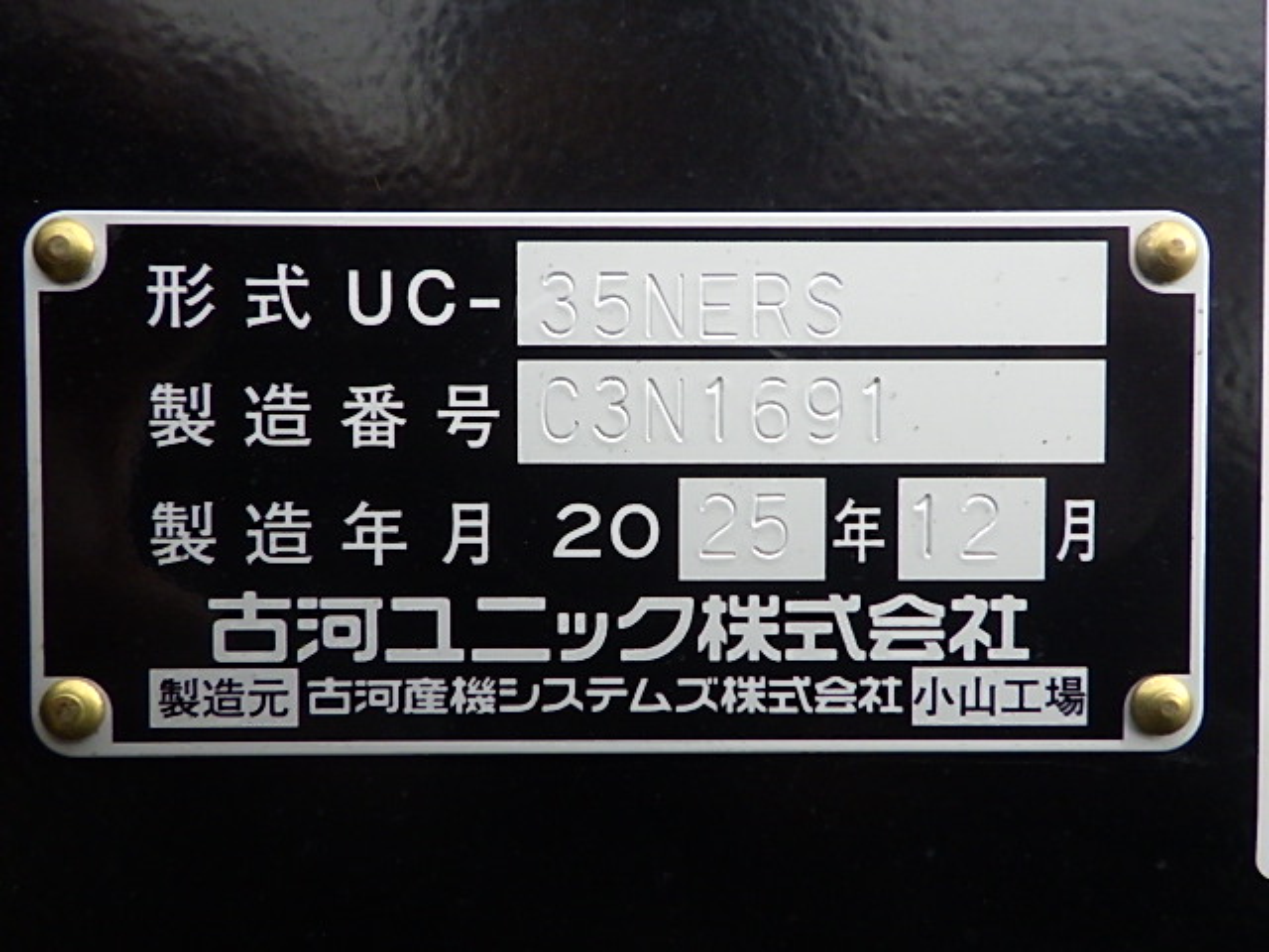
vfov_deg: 49.7
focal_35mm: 28
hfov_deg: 63.4
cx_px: 634
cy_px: 476
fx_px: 1026
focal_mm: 5
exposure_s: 1/40
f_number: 3.5
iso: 160
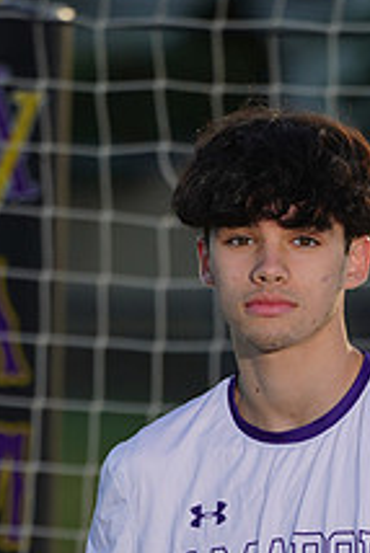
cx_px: 232
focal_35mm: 1084
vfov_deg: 1.9
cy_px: 628
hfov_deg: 1.3
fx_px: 16683
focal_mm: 400
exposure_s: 1/200
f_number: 8
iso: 100
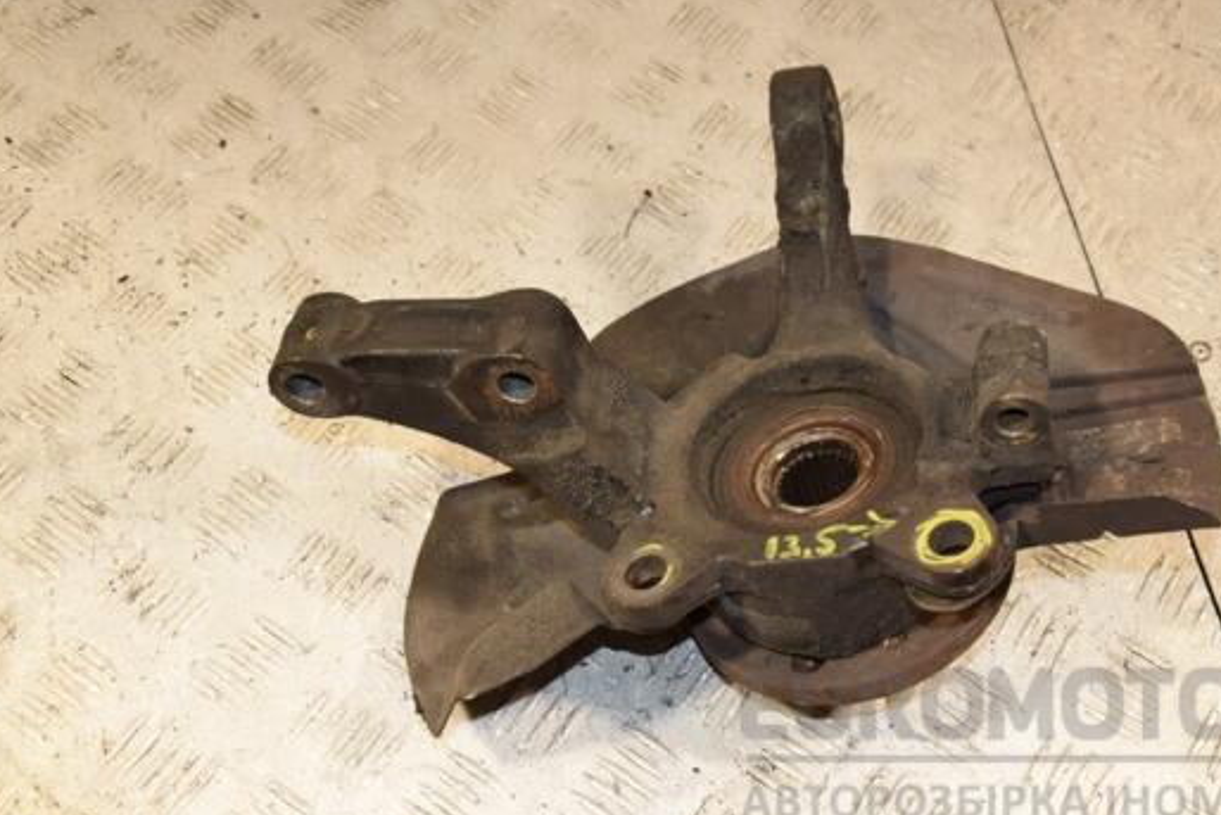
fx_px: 1662
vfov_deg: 27.5
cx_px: 696
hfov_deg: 40.2
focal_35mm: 49
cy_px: 387
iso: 800
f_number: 6.3
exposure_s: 1/200
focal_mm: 28
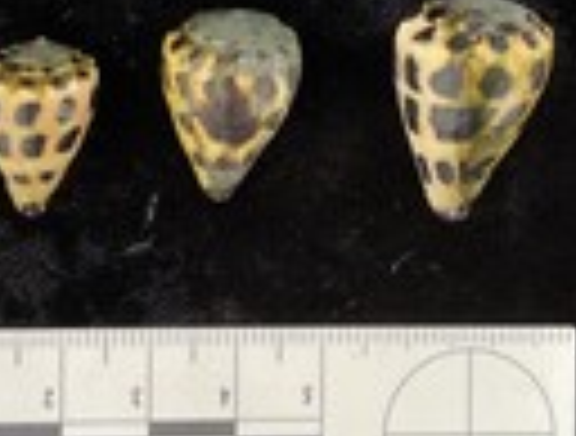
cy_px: 52
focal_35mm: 79
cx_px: 333
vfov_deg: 18.5
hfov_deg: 24.6
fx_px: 1319
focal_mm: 3
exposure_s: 1/60
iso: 125
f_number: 1.8
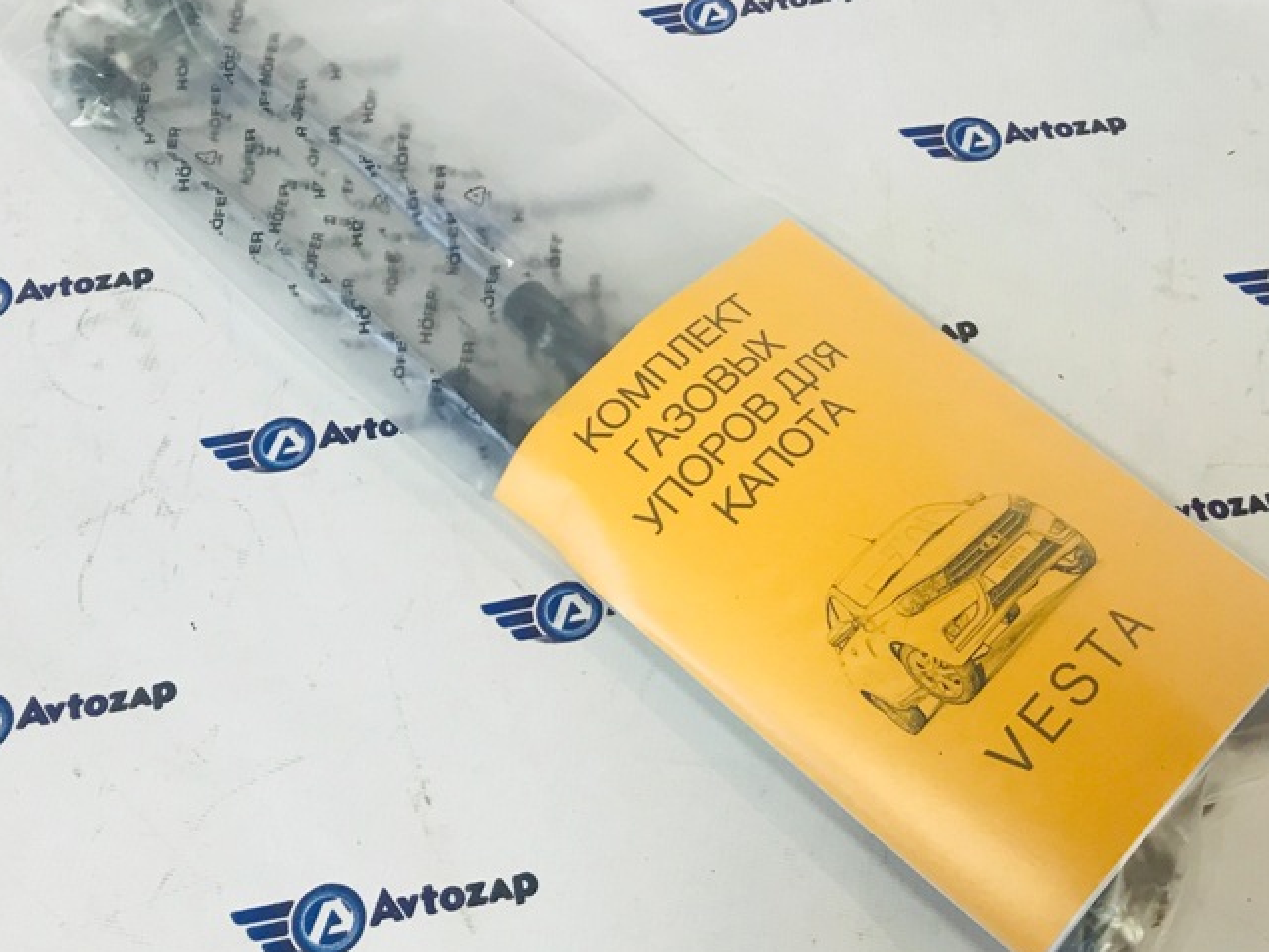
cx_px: 620
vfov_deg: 32.2
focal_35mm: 45
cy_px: 436
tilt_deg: -58.5
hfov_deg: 42.1
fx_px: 1650
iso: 32
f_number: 1.8
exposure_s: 1/20
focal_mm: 3.99
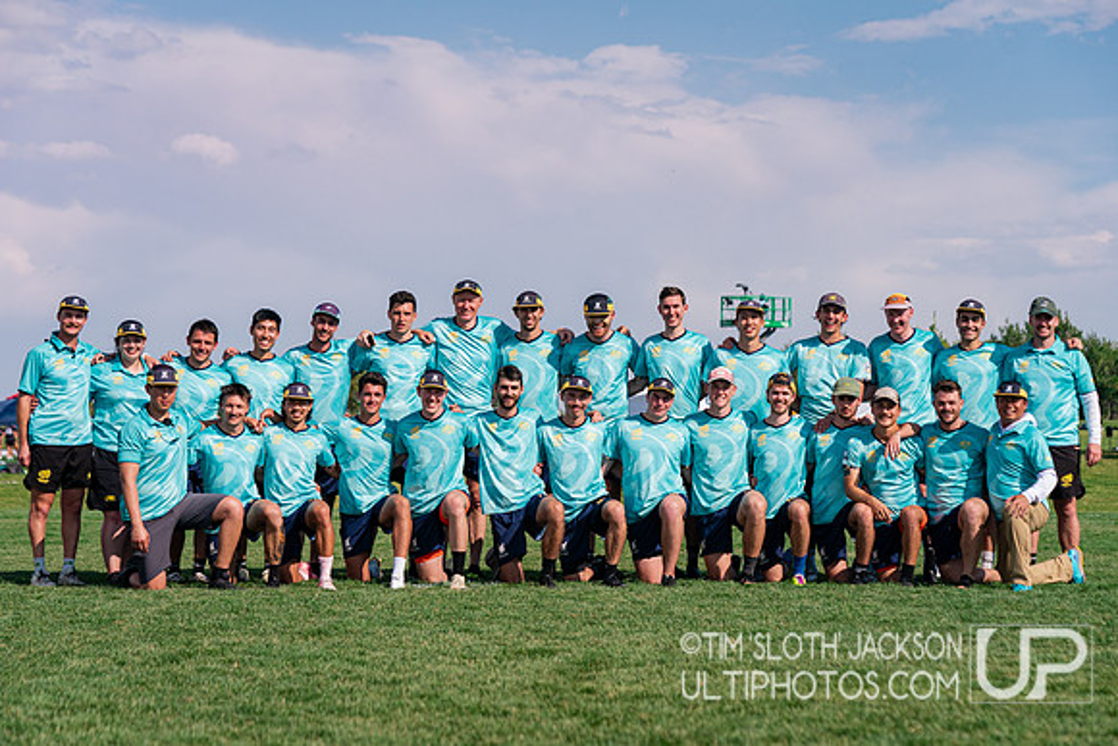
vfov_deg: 16.7
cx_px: 549
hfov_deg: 24.8
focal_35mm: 82
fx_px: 2539
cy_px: 373
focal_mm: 80
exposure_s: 1/6400
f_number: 4
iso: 500
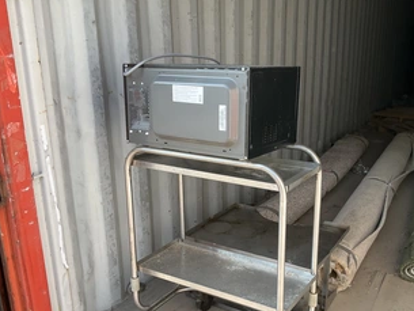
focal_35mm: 38
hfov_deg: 48.9
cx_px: 229
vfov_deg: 37.6
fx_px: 455
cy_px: 189
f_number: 1.8
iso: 20
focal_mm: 3
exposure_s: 1/190
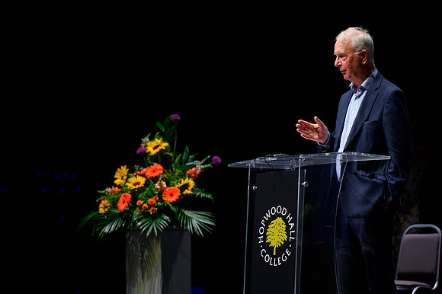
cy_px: 147
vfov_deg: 11.0
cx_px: 221
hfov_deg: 16.4
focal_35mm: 125
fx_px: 1534
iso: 1250
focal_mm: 125
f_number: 2.8
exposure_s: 1/200
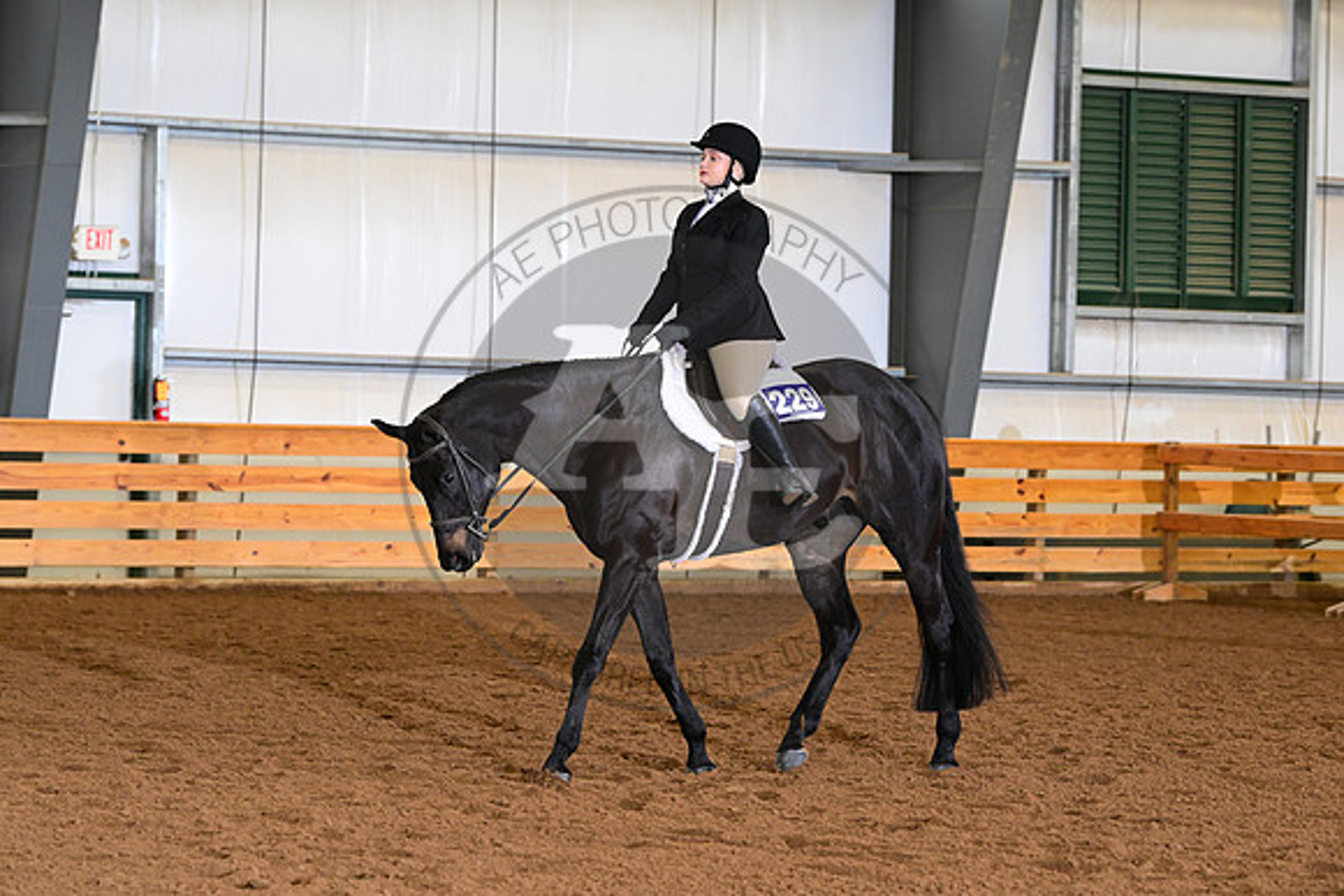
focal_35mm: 150
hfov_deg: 13.7
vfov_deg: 9.2
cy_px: 448
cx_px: 672
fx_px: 5601
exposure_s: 1/200
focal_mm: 150
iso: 2500
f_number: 5.6
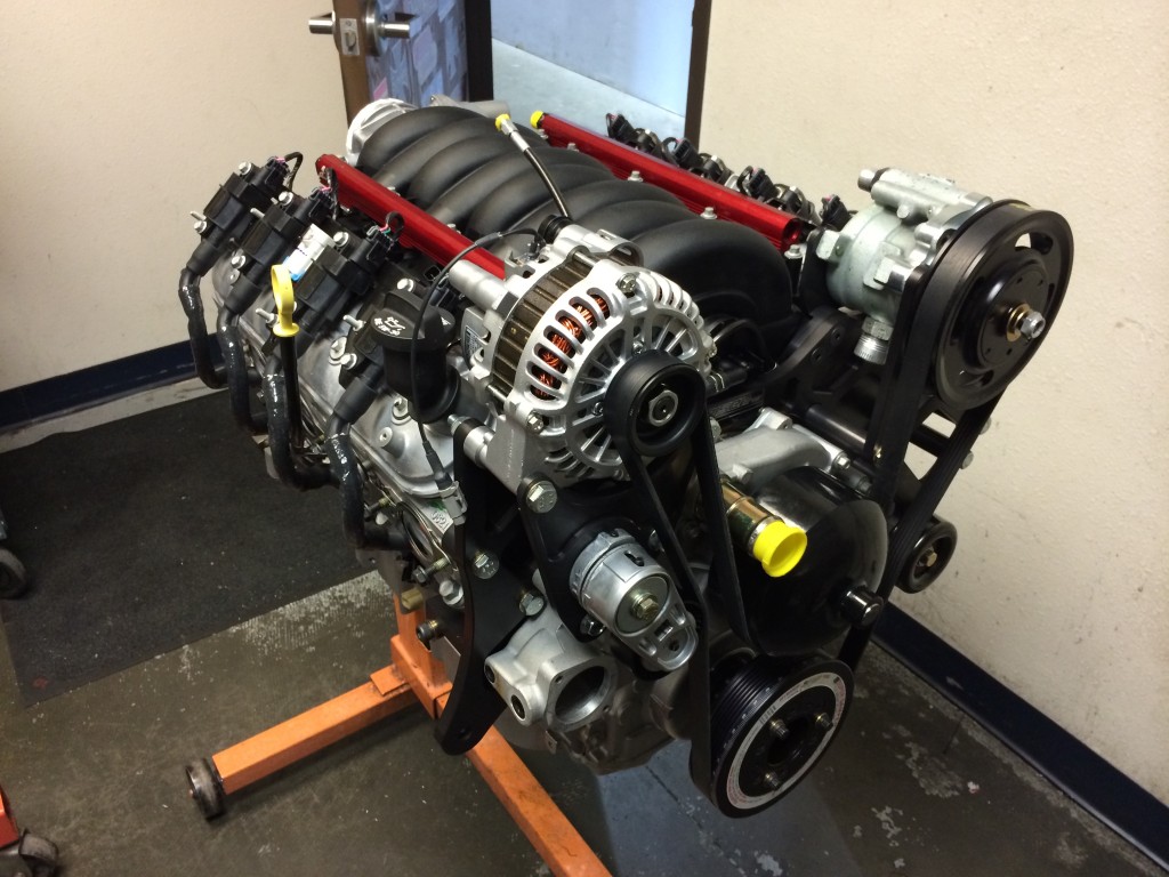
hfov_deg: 60.0
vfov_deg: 46.8
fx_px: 1013
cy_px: 438
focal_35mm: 30
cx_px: 584
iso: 200
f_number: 2.2
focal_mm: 4.12
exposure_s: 1/30
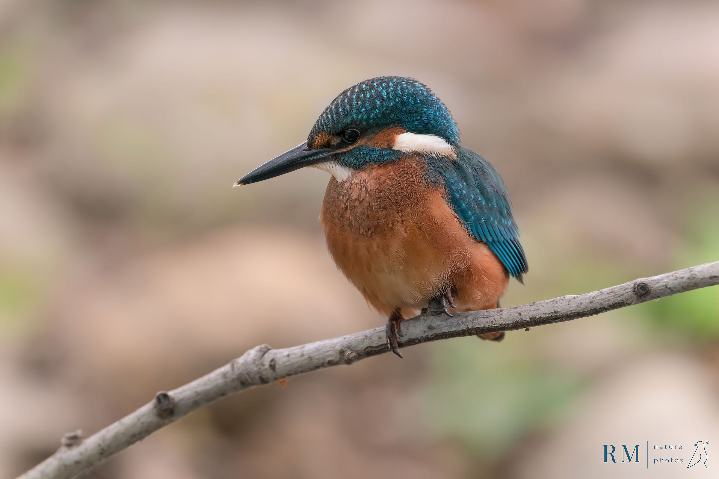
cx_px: 360
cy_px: 240
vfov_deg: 1.6
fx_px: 16775
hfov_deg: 2.5
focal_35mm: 840
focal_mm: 840
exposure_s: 1/250
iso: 4000
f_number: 11
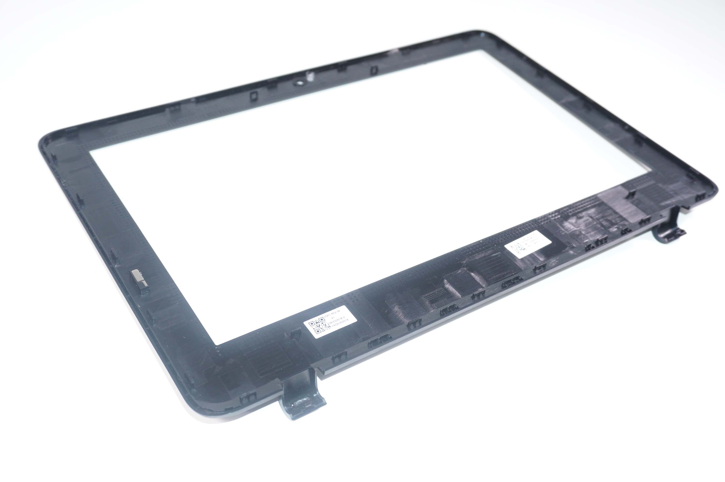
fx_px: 755
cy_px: 241
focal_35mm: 38
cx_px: 362
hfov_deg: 51.3
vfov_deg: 35.4
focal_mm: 25
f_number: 5.6
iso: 640
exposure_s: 1/160
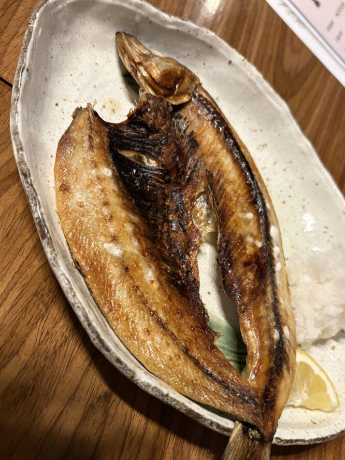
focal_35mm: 30
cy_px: 249
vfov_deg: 59.9
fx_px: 398
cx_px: 191
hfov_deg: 46.8
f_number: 1.6
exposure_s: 1/60
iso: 250
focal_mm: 5.96
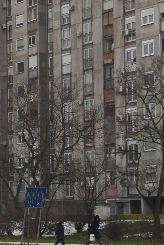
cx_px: -177
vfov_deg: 17.9
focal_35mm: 114
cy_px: 169
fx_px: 779
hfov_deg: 10.8
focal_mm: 40
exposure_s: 1/500
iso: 160
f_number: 5
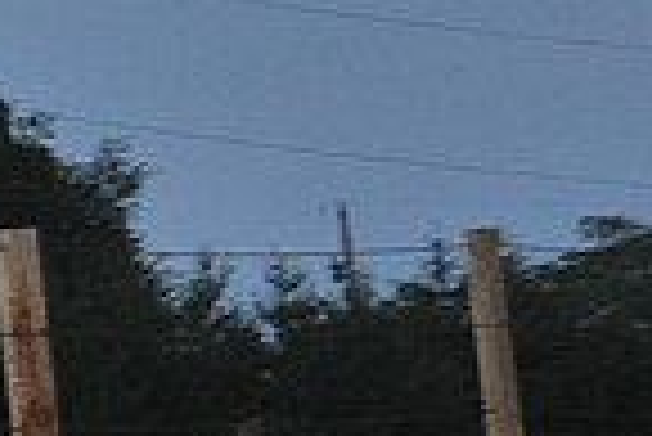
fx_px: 6671
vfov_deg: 3.7
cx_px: -229
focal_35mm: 368
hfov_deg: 5.6
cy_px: 834
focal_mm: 92
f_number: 8
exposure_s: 1/320
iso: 1000
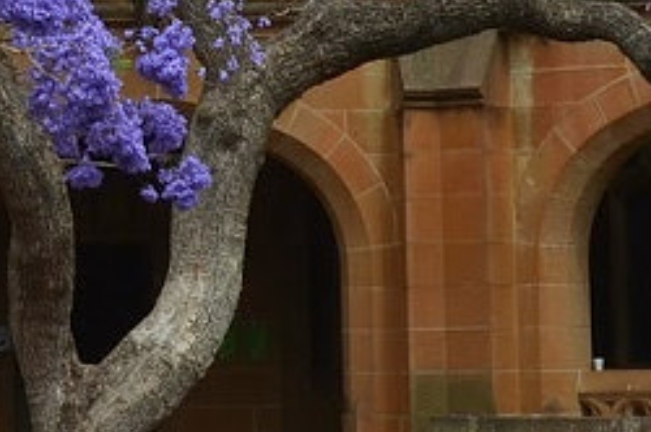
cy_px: -450
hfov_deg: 8.2
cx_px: 86
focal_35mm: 250
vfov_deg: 5.4
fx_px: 4515
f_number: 7.1
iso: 100
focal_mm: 26
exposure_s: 1/200
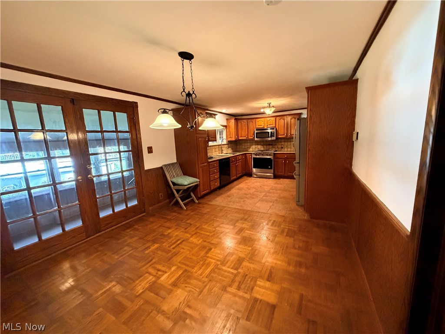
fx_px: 180
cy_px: 167
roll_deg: +2.4
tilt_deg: -8.9
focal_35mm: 14
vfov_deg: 85.7
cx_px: 222
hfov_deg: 102.1
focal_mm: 2.22
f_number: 2.2
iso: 1000
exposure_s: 1/60
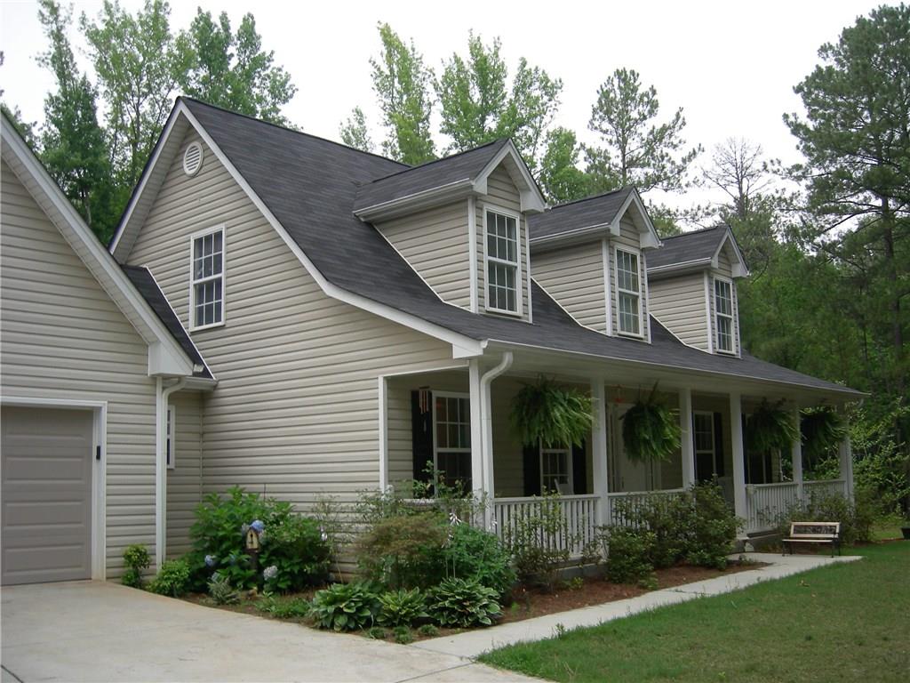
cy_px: 342
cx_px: 455
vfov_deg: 39.7
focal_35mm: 36
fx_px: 946
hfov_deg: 51.4
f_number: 3
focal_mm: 7.5
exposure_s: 1/71
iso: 64
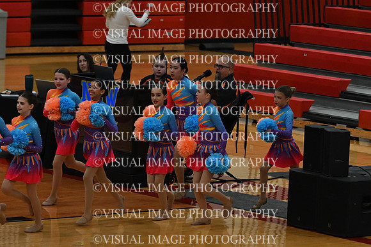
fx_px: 2391
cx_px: 186
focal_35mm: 232
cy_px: 124
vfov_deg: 5.9
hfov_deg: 8.9
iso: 5000
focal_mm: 155
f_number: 4
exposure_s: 1/500
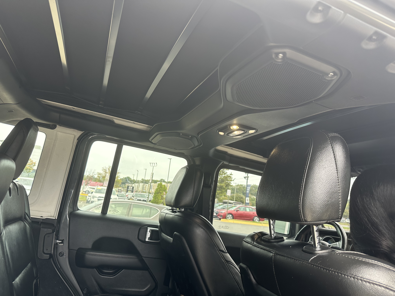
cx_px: 198
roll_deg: -6.1
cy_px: 148
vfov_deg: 56.8
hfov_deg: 71.6
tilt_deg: +11.1
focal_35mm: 24
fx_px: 274
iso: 100
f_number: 1.78
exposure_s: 1/126
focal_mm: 6.86
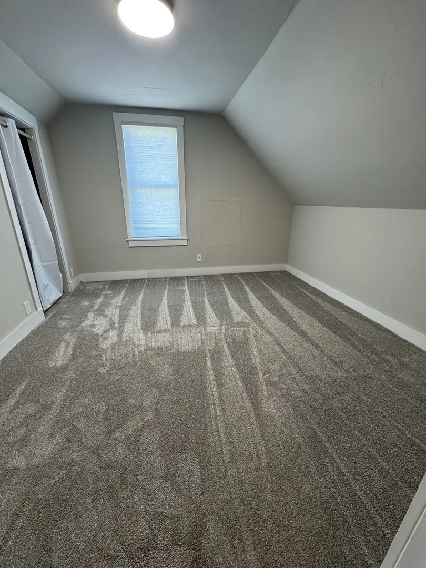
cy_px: 284
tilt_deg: -20.0
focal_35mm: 14
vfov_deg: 102.1
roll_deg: +0.5
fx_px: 230
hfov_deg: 85.7
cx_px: 213
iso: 250
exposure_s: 1/60
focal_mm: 2.22
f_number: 2.2
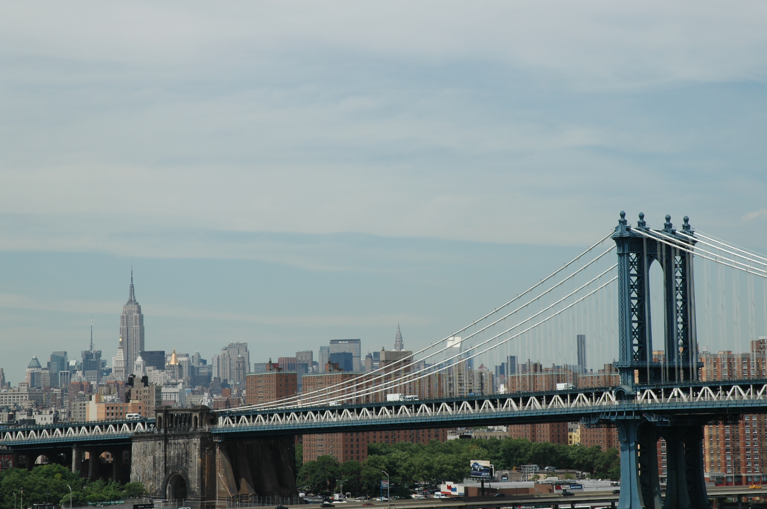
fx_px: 1756
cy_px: 254
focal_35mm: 82
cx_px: 384
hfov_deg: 24.6
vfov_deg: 16.5
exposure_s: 1/400
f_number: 10
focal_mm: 55
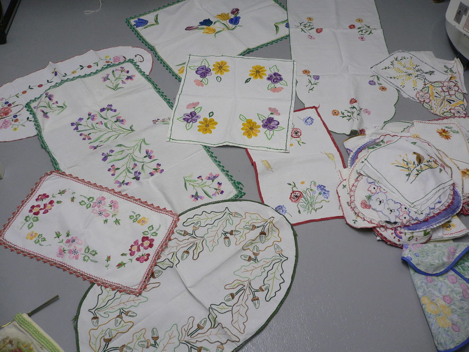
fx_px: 474
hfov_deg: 52.6
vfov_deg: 40.7
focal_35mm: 35
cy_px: 176
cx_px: 234
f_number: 2.8
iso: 100
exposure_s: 1/30
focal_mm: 5.8
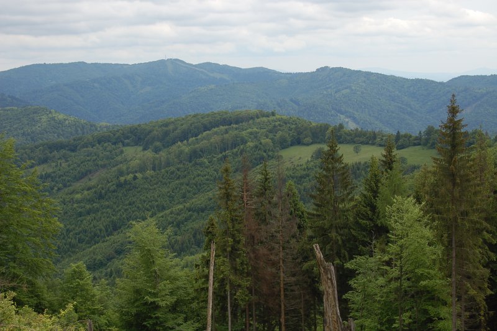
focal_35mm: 78
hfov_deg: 26.0
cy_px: 166
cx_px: 248
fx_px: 1076
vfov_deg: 17.5
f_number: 10
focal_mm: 52
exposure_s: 1/125
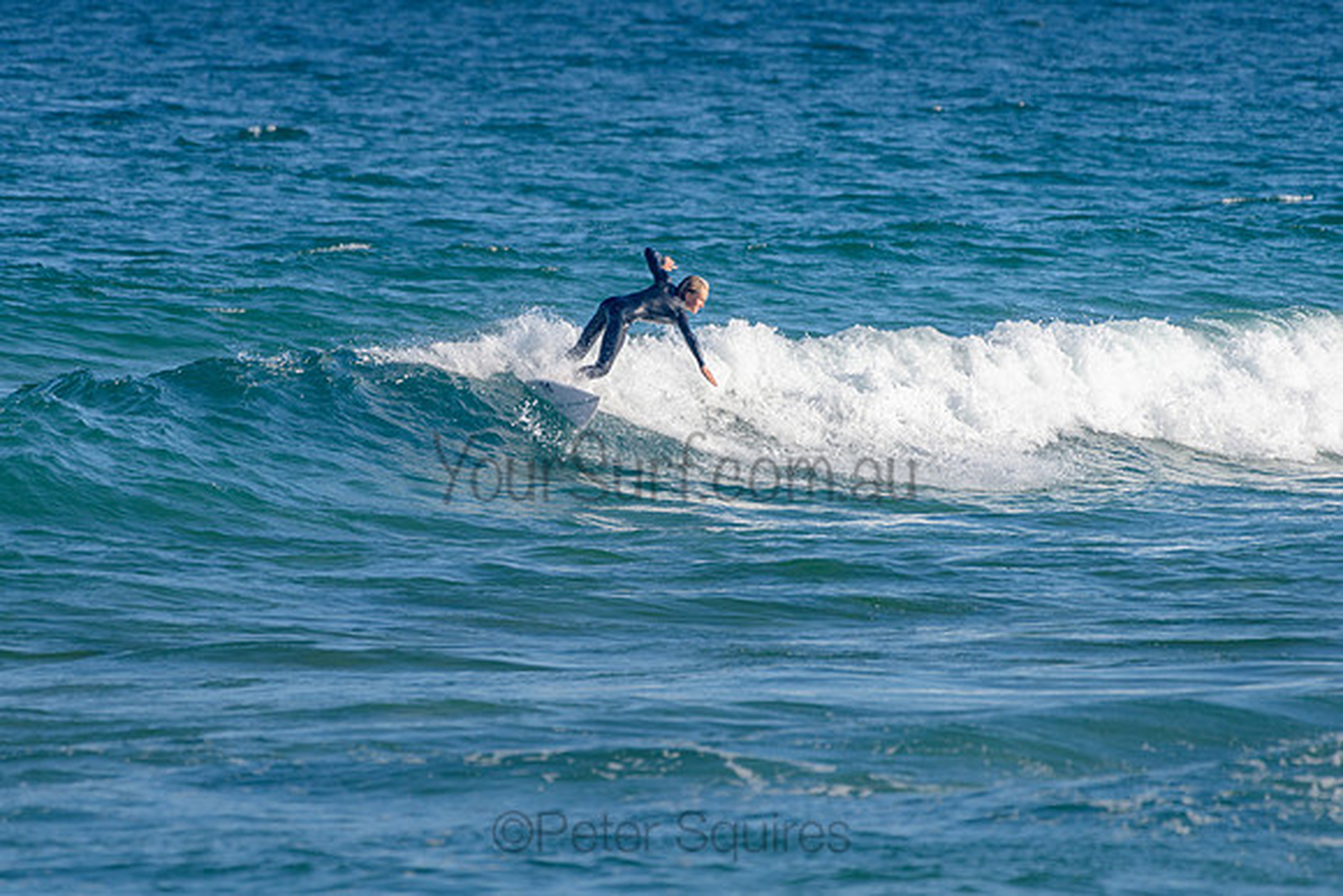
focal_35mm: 613
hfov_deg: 3.4
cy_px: 381
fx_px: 22881
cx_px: 519
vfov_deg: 2.2
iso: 400
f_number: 5.6
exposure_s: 1/2000
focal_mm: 500
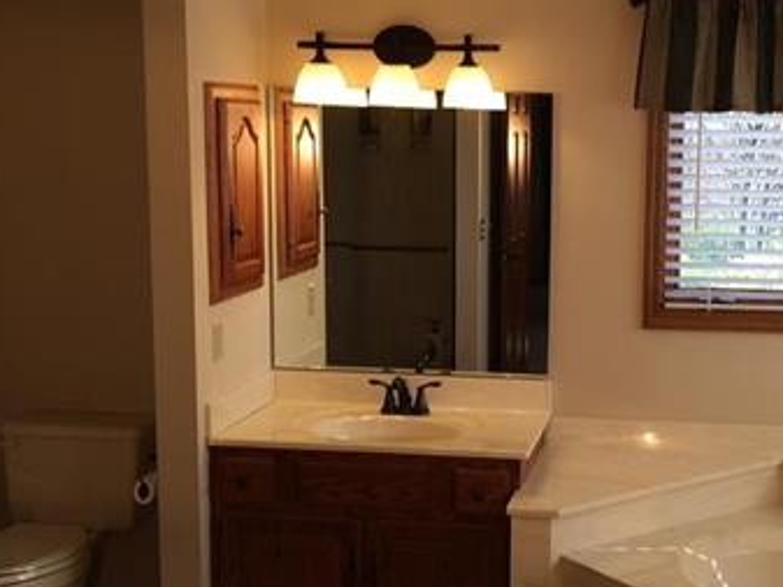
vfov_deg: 26.6
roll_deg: -0.4
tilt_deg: -10.0
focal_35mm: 55
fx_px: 1245
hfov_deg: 34.2
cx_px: 581
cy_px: 316
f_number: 2.2
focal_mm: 4.15
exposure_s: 1/135
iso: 32
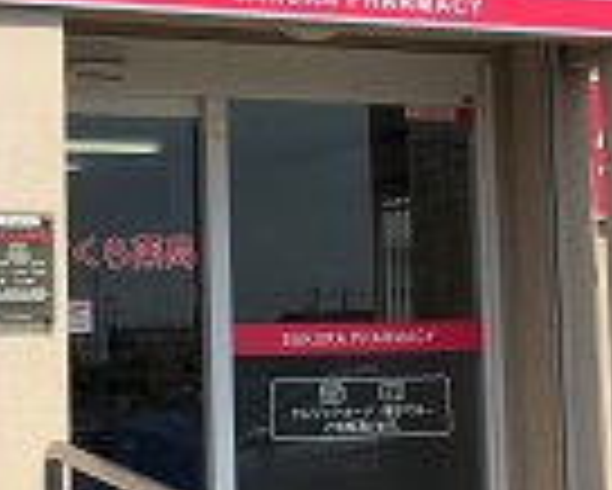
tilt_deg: +5.7
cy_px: 126
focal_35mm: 100
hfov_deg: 18.9
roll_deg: +1.5
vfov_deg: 15.3
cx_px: 94
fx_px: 1813
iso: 25
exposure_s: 1/2481
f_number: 2.2
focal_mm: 4.15
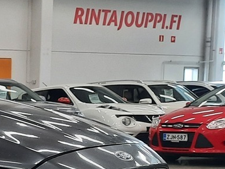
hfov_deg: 17.3
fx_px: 611
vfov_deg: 15.4
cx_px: -172
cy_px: 178
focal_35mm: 94
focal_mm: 4.6
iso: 160
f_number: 2
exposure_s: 1/50
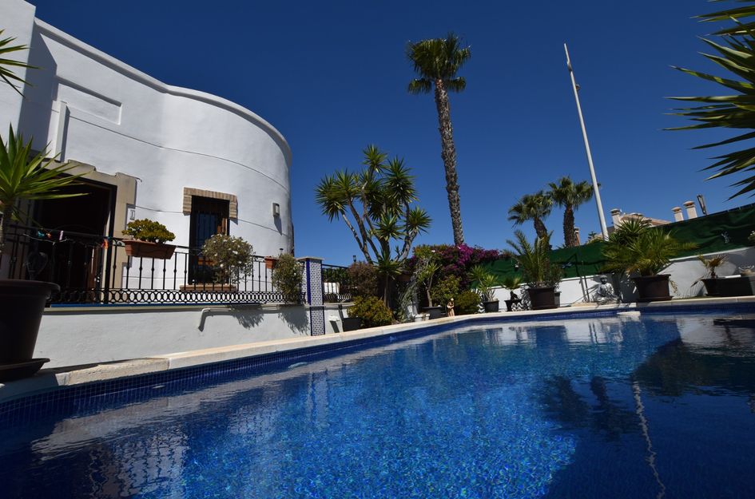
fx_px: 314
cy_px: 250
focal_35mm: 15
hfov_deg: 100.5
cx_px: 378
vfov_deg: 77.0
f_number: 9
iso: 200
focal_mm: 10
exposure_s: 1/800
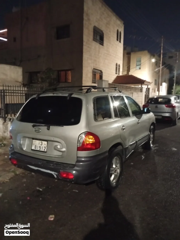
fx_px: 187
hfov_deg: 51.5
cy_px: 120
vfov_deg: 65.2
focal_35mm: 27
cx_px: 90
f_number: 1.8
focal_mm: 3.98
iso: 6400
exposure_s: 1/14.3
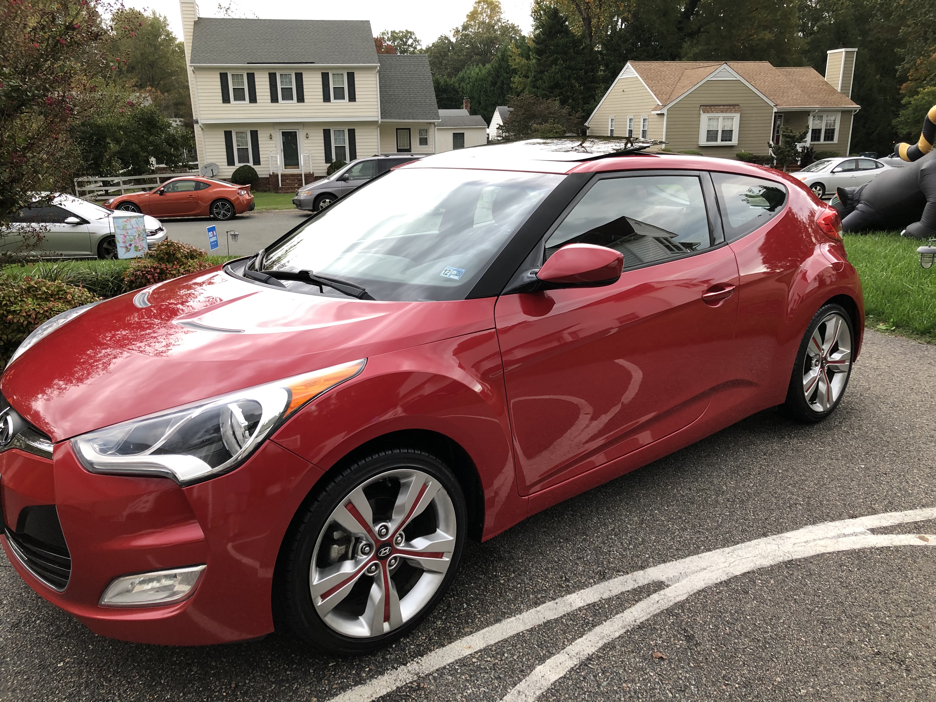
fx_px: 757
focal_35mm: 28
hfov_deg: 63.4
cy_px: 351
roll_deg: +0.9
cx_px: 468
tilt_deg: -16.1
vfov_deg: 49.7
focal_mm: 4
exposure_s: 1/40
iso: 25
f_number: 1.8
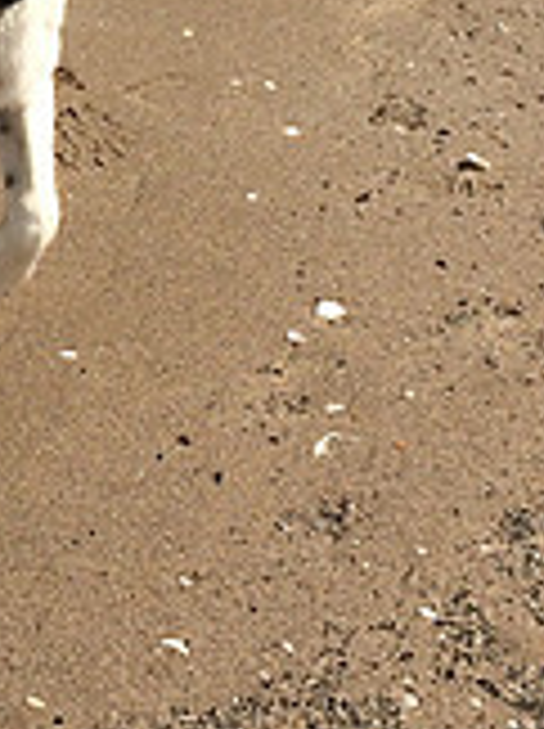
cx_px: 43
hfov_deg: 14.0
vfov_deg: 17.8
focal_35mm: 104
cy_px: -198
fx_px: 2185
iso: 32
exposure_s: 1/4115
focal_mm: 4.15
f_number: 2.2
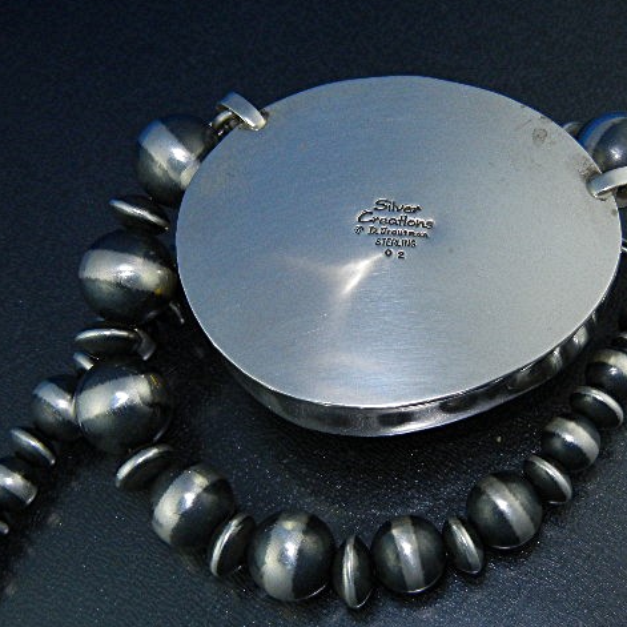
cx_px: 361
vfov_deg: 31.6
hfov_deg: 31.6
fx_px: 1107
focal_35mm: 54
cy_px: 310
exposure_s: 1/30
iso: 407
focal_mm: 8.1
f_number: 7.6
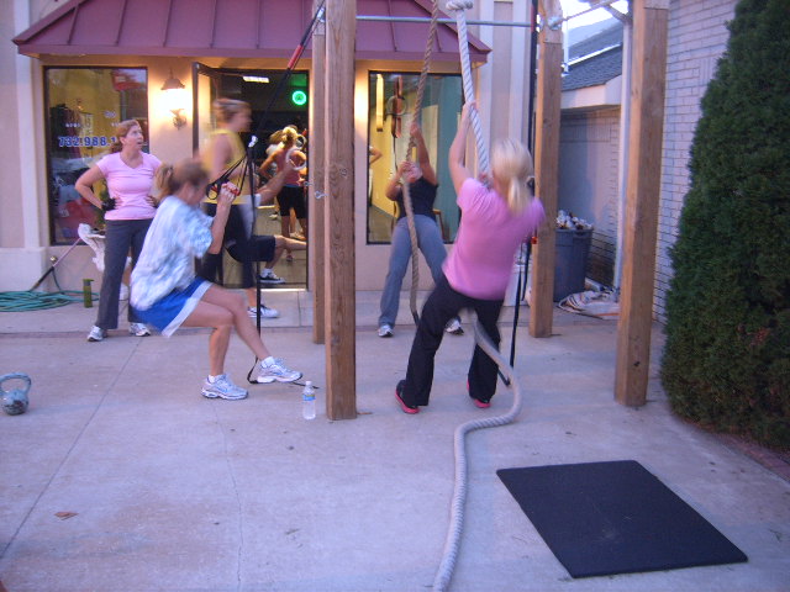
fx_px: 799
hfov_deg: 52.6
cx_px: 395
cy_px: 296
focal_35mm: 35
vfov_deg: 40.7
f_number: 2.8
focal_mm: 5.8
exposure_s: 1/6
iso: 100
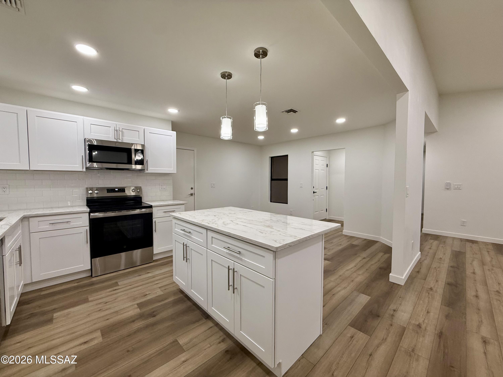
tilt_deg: -2.6
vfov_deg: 85.7
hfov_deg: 102.1
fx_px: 203
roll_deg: -0.3
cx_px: 252
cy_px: 188
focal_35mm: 14
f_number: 2.2
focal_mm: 2.22
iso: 125
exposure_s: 1/100
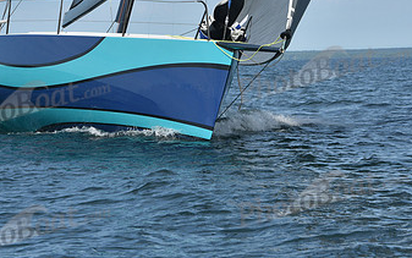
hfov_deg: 9.8
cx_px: 175
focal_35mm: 214
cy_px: 25
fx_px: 2404
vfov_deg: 6.1
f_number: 10
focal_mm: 122
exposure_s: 1/1000
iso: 320
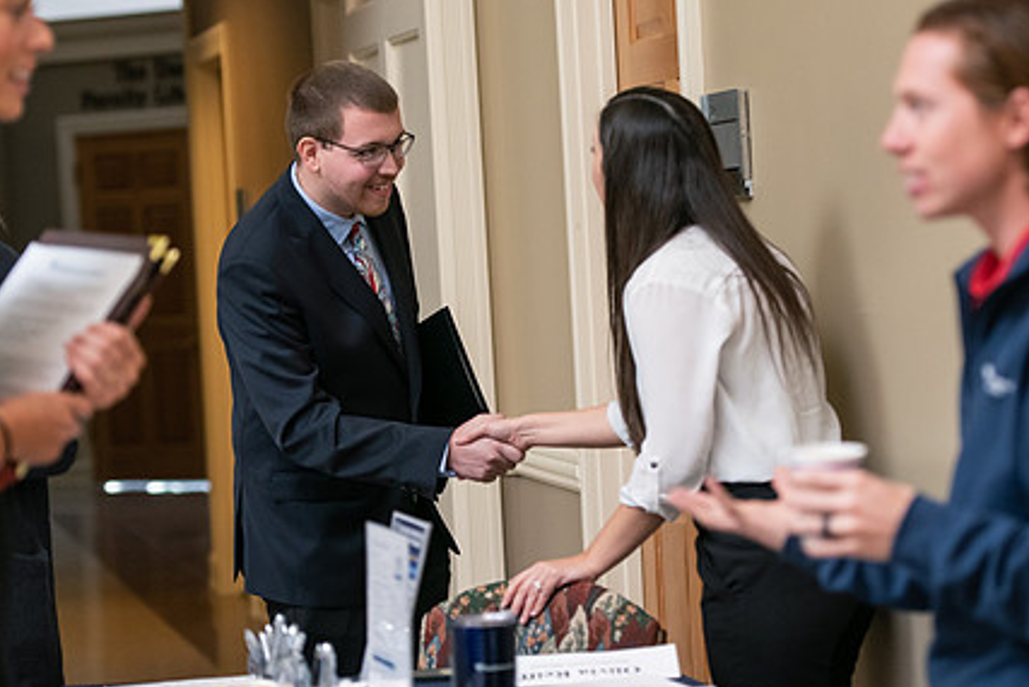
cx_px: 525
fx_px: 3574
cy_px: 339
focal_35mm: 125
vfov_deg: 11.0
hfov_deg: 16.4
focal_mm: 92
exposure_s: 1/200
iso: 1600
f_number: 2.8
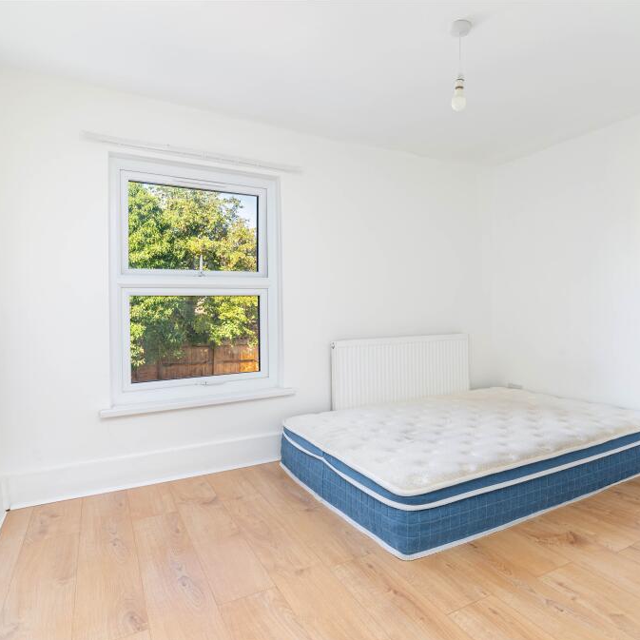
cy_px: 324
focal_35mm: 22
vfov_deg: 69.6
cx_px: 391
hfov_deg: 68.8
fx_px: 460
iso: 320
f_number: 7.1
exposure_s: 1/13
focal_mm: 17
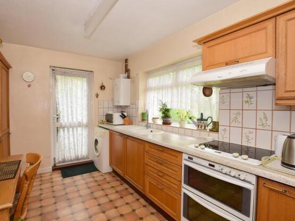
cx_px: 136
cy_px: 110
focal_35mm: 17
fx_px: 145
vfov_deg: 74.7
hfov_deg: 90.9
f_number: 11
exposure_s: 1/20
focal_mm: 10
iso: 200
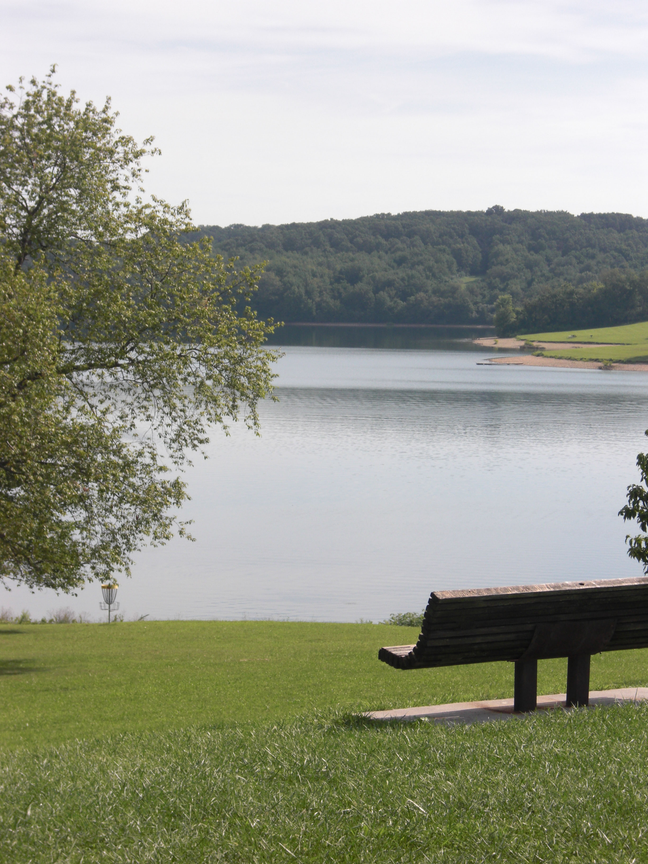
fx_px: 2696
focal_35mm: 108
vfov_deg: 18.2
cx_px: 324
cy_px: 432
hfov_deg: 13.7
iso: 50
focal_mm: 18.9
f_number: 5.3
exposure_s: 1/320
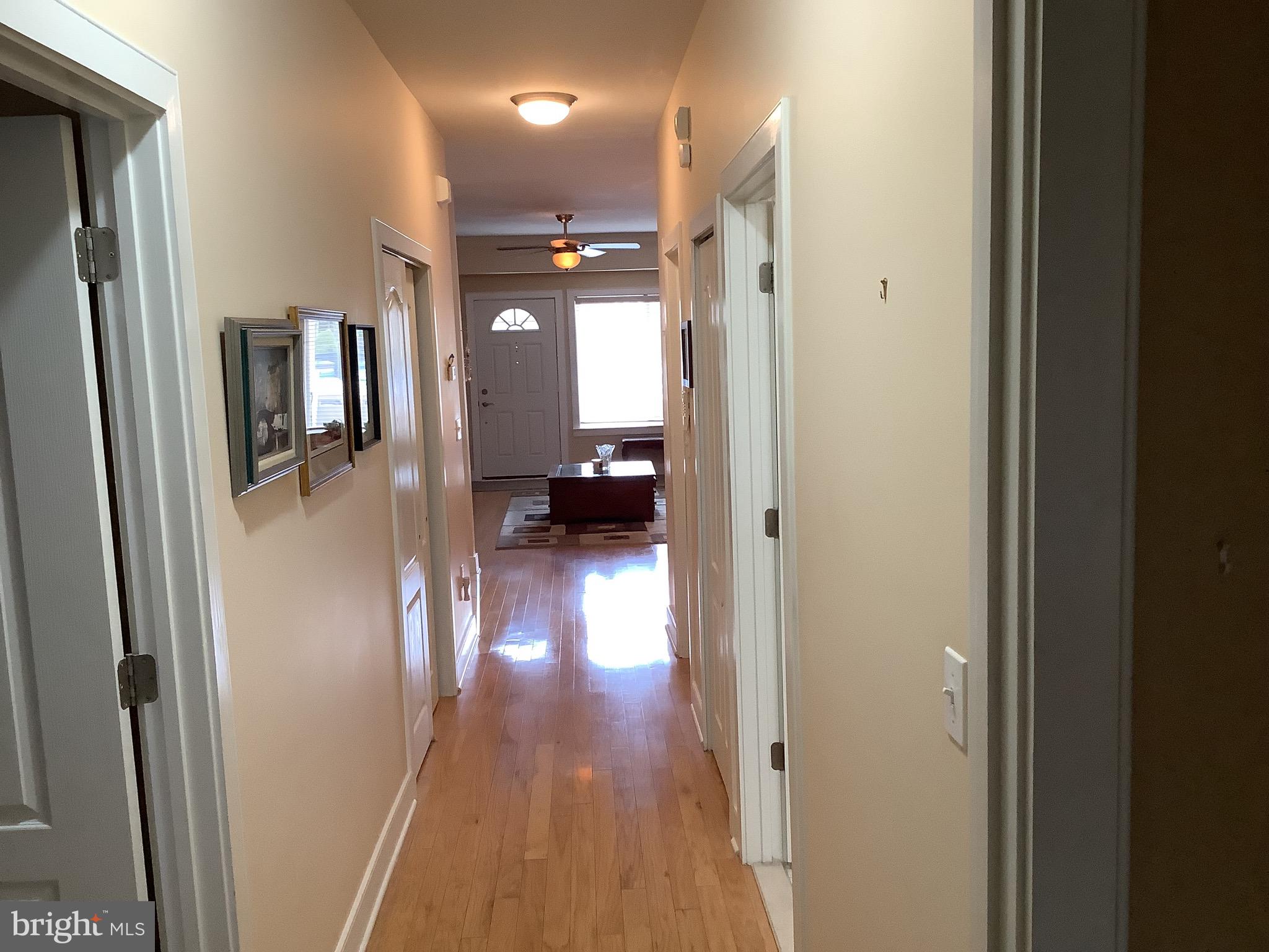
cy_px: 476
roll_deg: +2.3
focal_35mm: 31
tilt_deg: -8.9
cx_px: 634
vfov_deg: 45.4
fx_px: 1136
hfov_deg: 58.4
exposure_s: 1/60
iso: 160
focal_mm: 3.3
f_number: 2.4
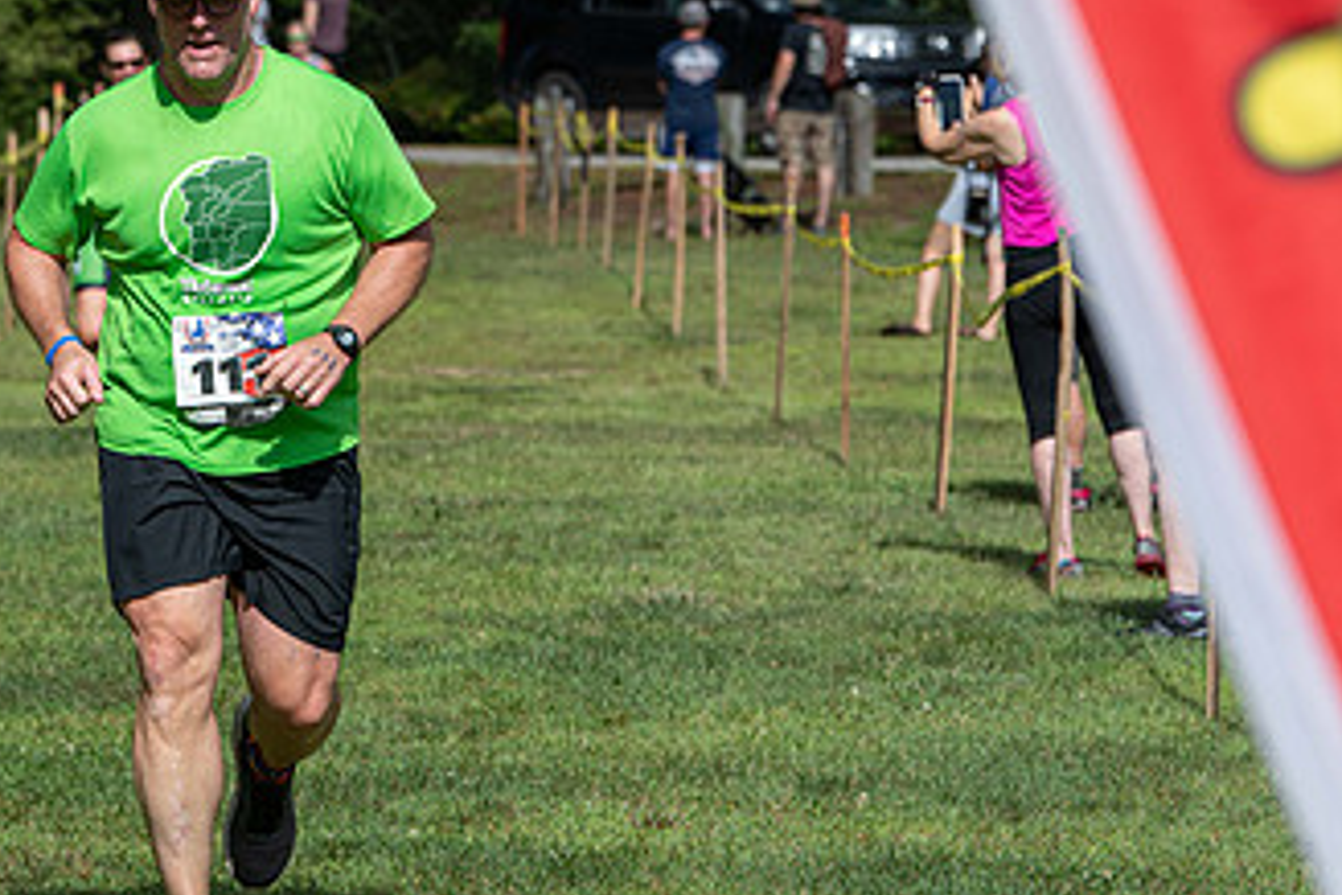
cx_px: 468
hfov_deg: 7.7
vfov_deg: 5.2
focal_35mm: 266
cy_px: 413
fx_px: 9915
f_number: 6.3
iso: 200
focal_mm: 150
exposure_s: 1/1250
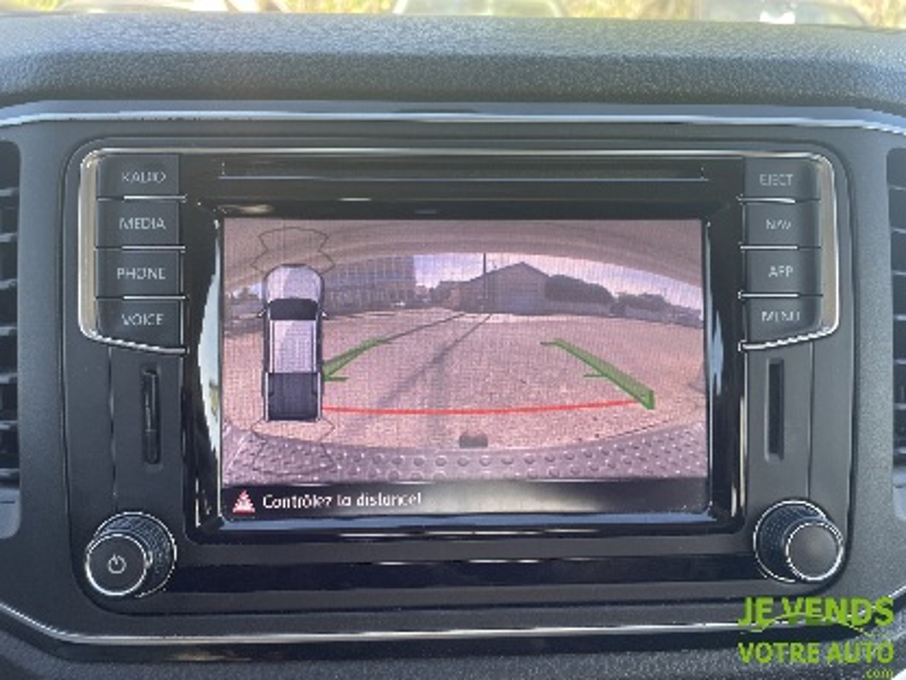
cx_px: 453
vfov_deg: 53.1
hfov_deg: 67.3
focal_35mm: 26
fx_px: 680
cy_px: 340
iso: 40
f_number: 1.6
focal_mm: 4.2
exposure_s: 1/87
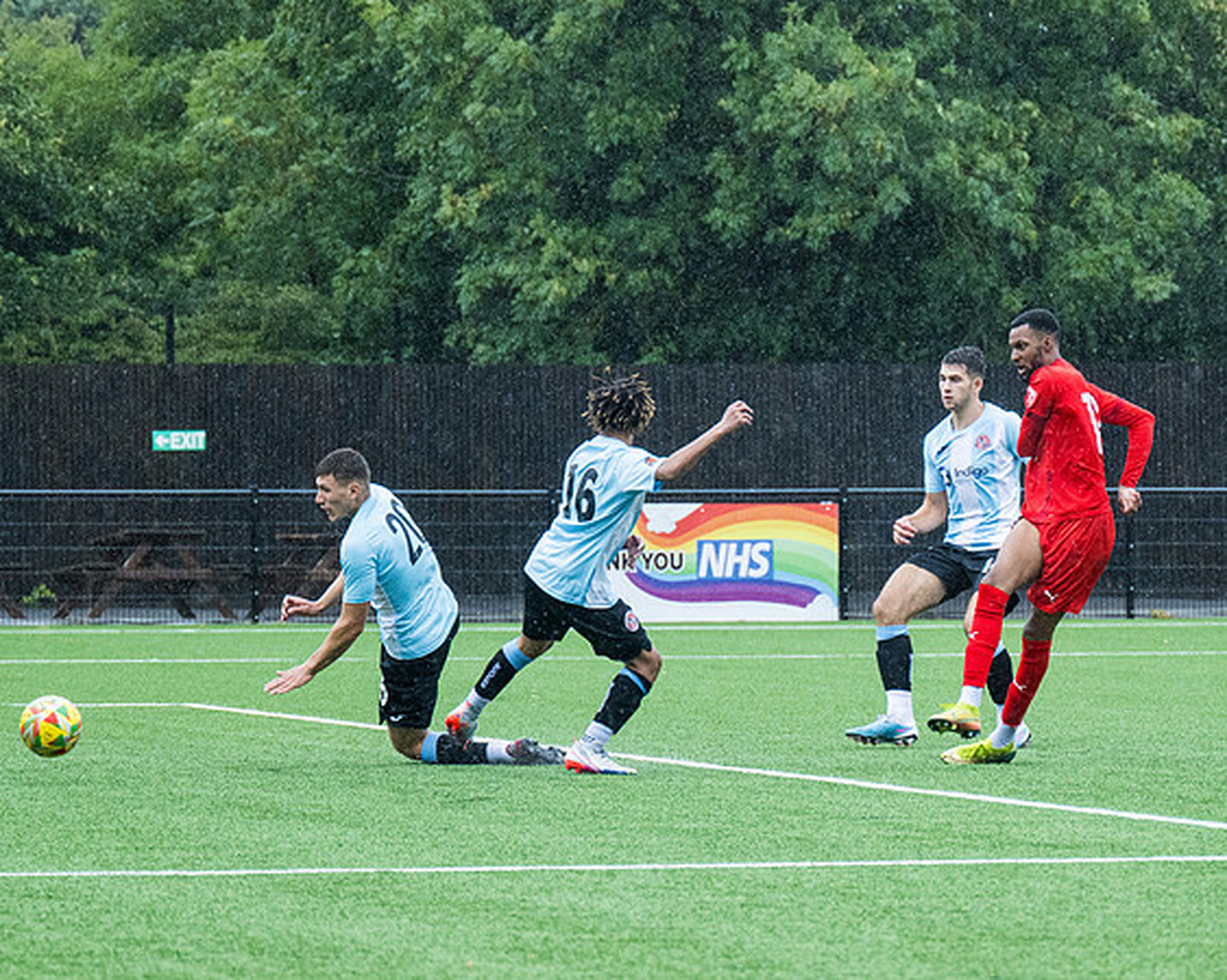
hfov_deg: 9.1
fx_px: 7711
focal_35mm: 212
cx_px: 934
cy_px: 433
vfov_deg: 7.3
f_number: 4
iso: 1000
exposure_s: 1/1600
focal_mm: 99
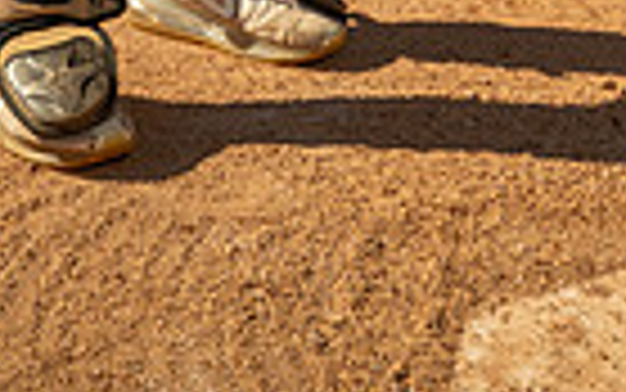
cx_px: 180
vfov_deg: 9.4
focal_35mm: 122
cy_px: -604
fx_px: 2082
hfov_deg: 17.0
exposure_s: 1/125
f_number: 8
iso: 100
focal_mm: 37
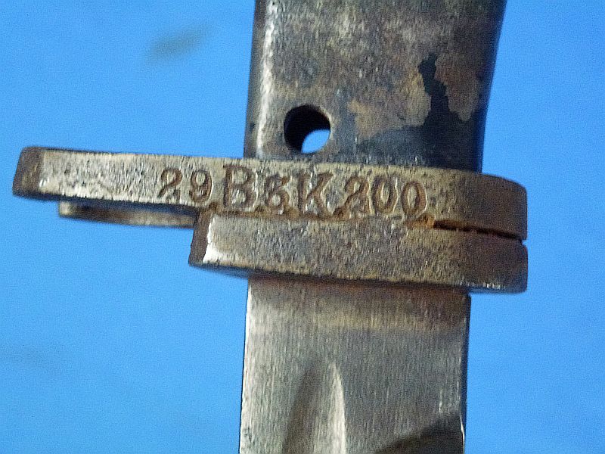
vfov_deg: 25.7
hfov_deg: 33.8
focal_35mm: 57
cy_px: 227
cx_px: 302
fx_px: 996
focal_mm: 10.1
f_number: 4.4
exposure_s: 1/125
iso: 800
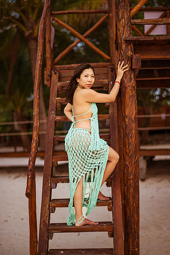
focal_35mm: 58
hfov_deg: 23.4
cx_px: 85
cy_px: 128
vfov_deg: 34.5
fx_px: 411
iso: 200
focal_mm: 58
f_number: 1.4
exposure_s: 1/320
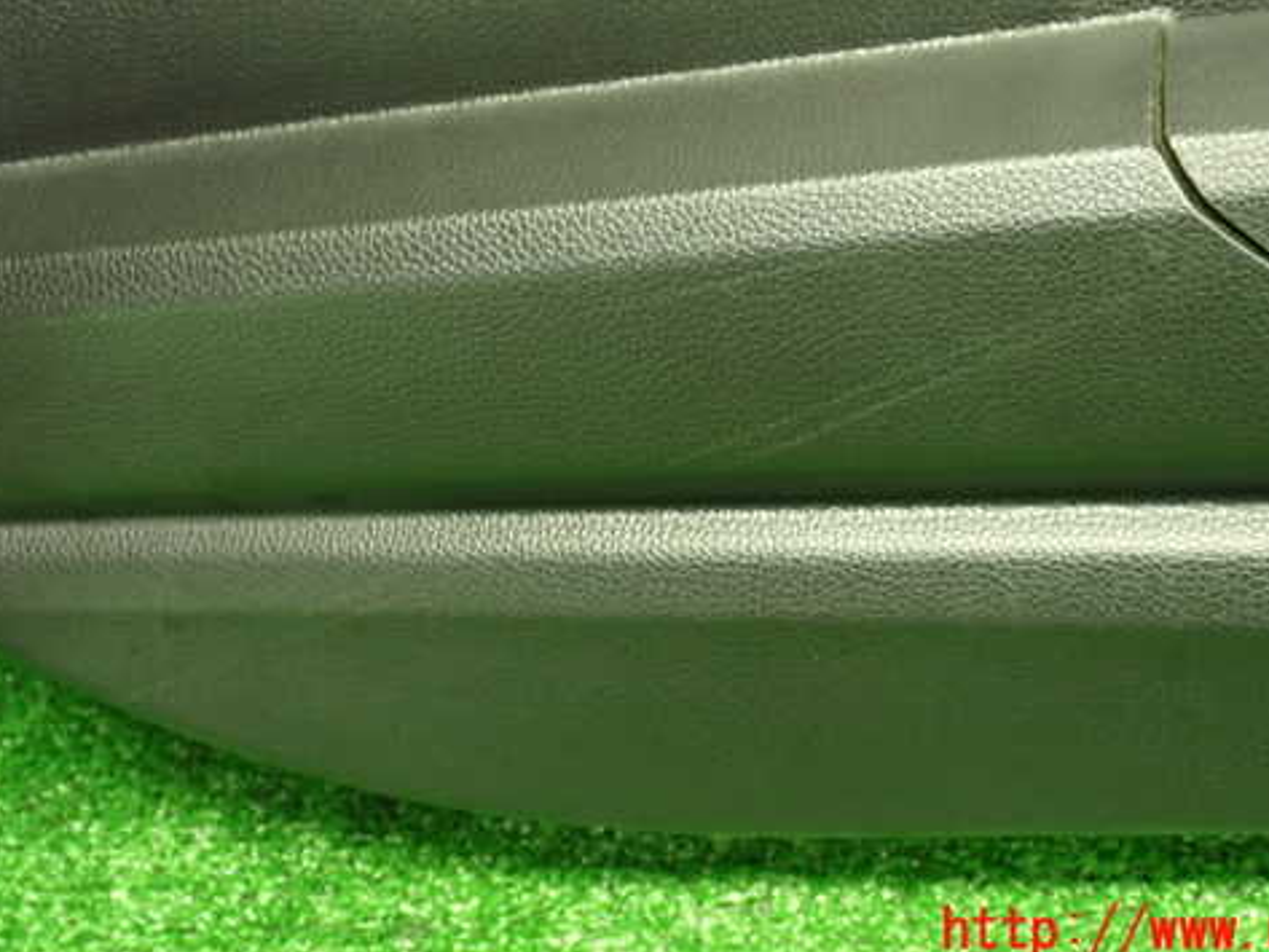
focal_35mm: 52
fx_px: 1907
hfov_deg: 36.7
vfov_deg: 28.0
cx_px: 743
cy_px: 362
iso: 800
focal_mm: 7.31
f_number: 2.8
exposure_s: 1/25
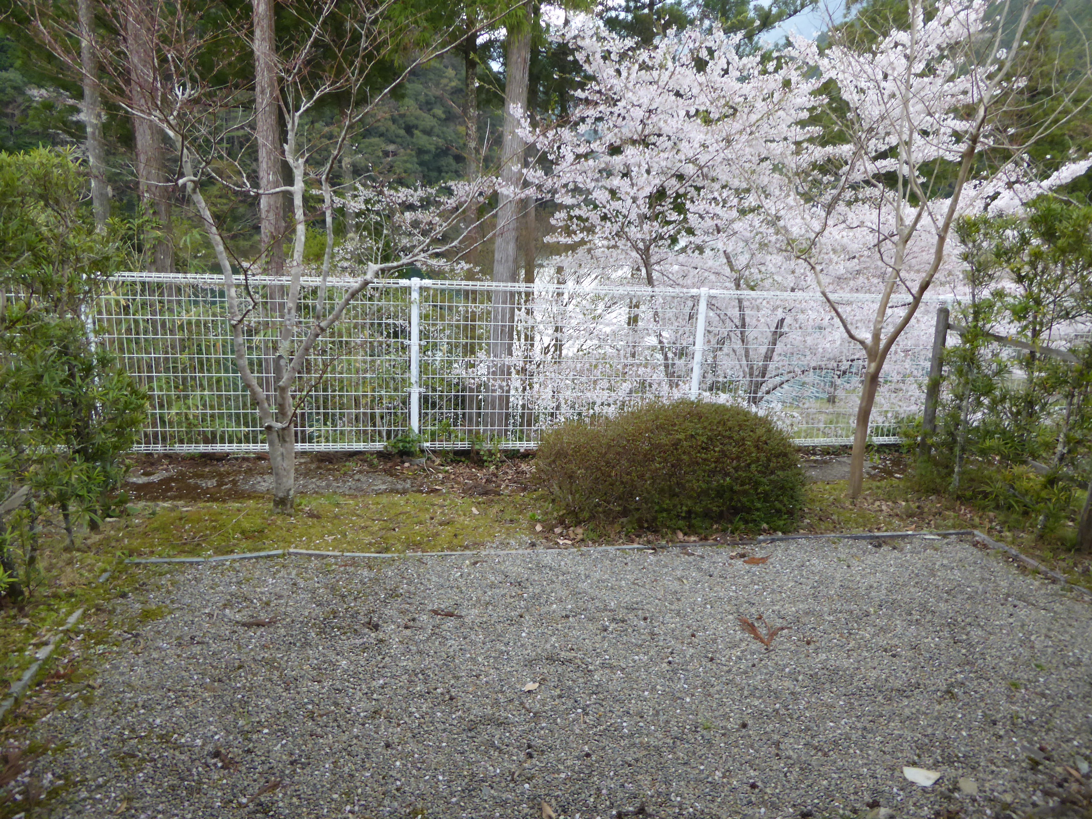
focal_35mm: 25
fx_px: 789
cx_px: 546
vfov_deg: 54.9
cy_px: 410
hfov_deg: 69.4
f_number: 3.3
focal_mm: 4.3
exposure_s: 1/160
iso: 200
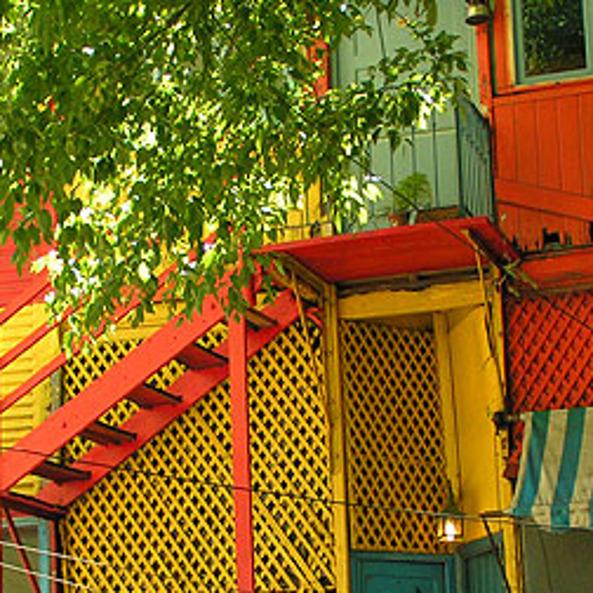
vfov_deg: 16.7
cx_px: 212
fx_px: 2016
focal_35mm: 104
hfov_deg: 16.7
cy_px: 442
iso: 50
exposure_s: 1/160
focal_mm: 8.7
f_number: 5
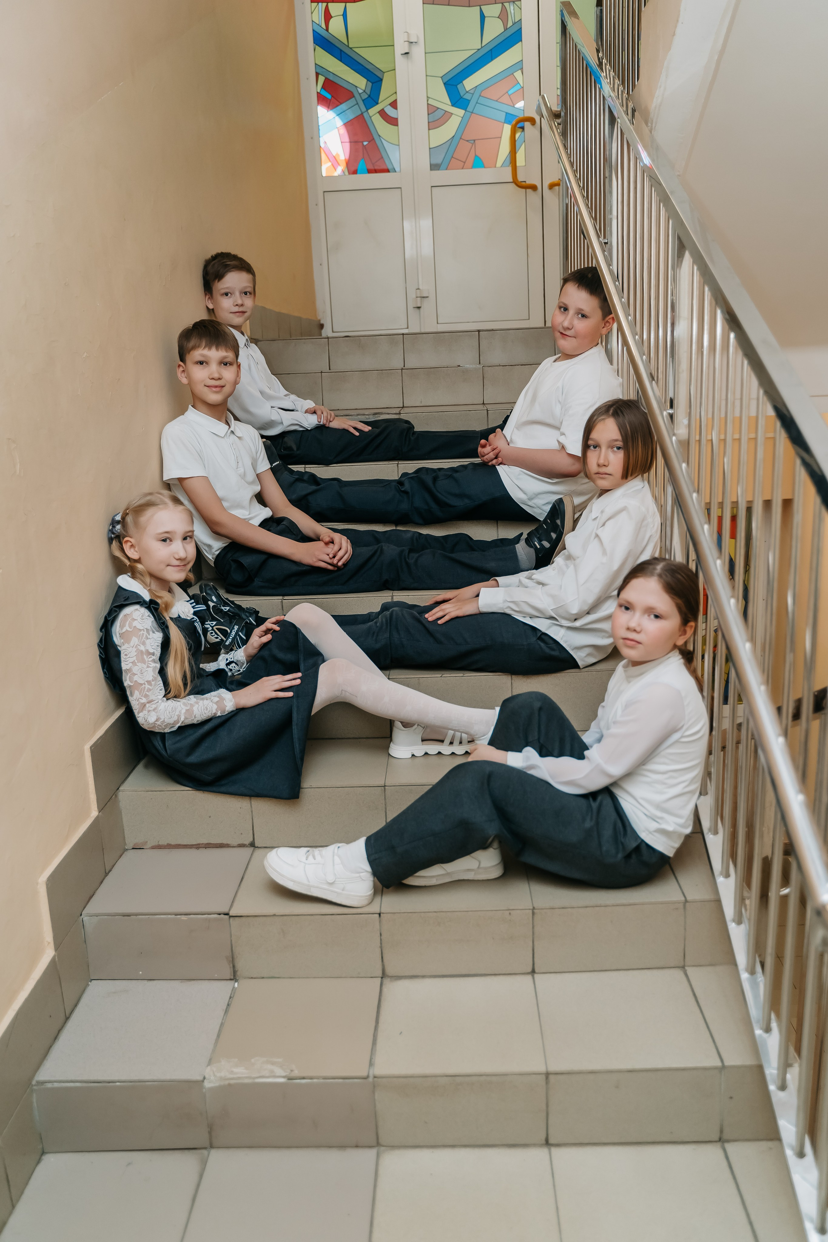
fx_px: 966
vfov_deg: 65.5
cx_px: 414
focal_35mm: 28
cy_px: 621
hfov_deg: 46.4
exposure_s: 1/160
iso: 1250
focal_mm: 28
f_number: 2.8
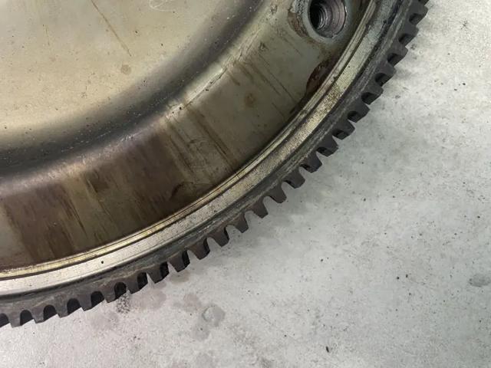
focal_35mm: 26
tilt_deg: -86.2
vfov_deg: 53.1
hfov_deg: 67.3
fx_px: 369
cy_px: 184
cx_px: 246
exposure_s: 1/50
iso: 125
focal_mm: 4.2
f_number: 1.6
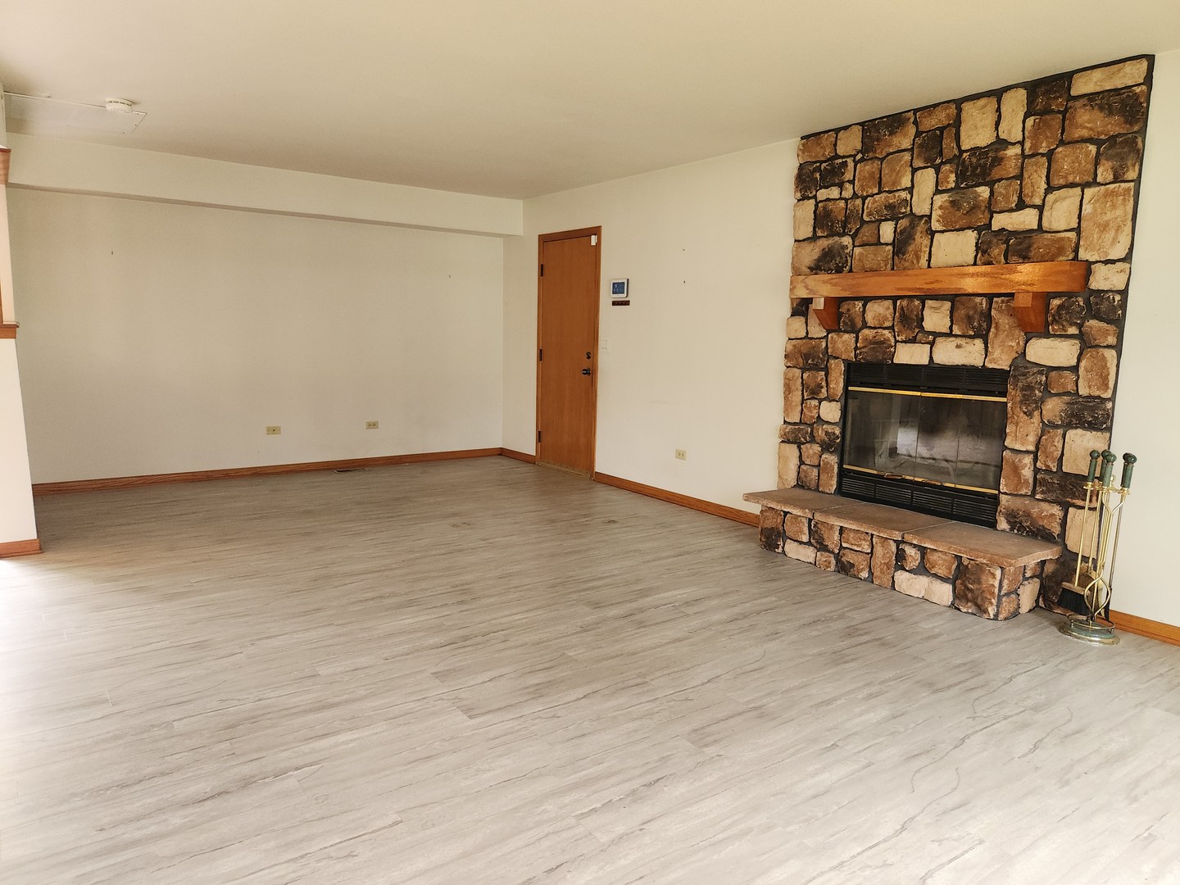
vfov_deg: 58.9
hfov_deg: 73.9
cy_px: 442
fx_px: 784
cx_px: 590
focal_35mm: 23
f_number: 1.8
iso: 100
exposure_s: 1/60
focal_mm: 5.4
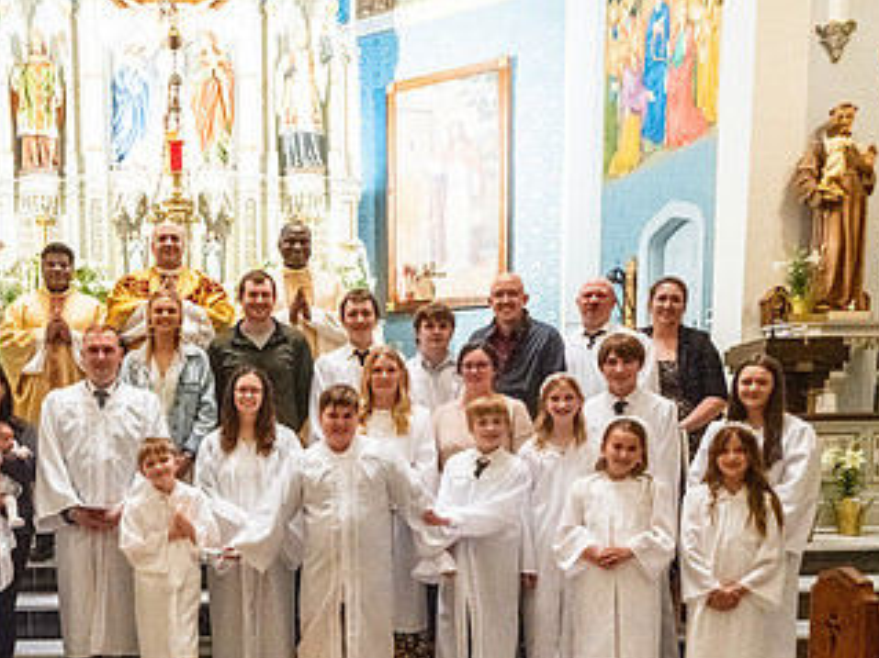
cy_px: 508
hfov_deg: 43.4
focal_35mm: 42
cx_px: 218
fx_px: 1066
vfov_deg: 33.5
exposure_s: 1/60
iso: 5000
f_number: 11
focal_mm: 24
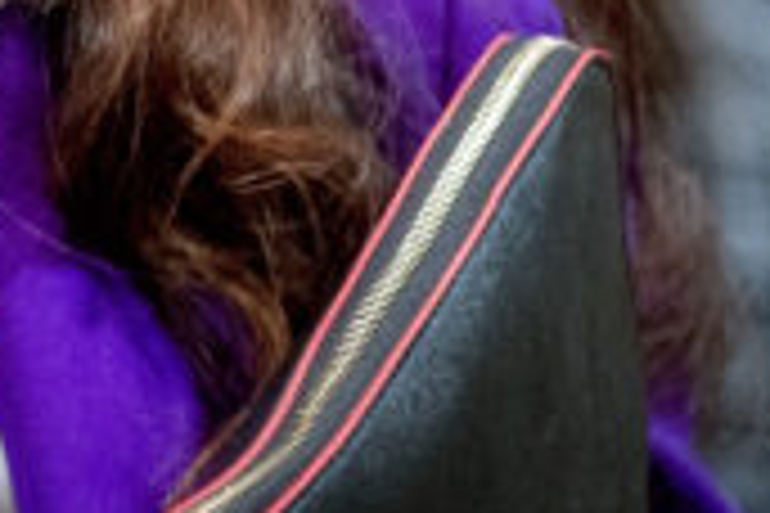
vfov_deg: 3.4
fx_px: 8555
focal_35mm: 400
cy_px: -378
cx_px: -554
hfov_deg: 5.1
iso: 4000
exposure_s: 1/250
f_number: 2.8
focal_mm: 98
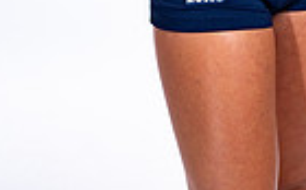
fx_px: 1365
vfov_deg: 7.5
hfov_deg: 12.8
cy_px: -258
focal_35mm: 164
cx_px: 195
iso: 400
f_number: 5.6
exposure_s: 1/250
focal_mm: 50
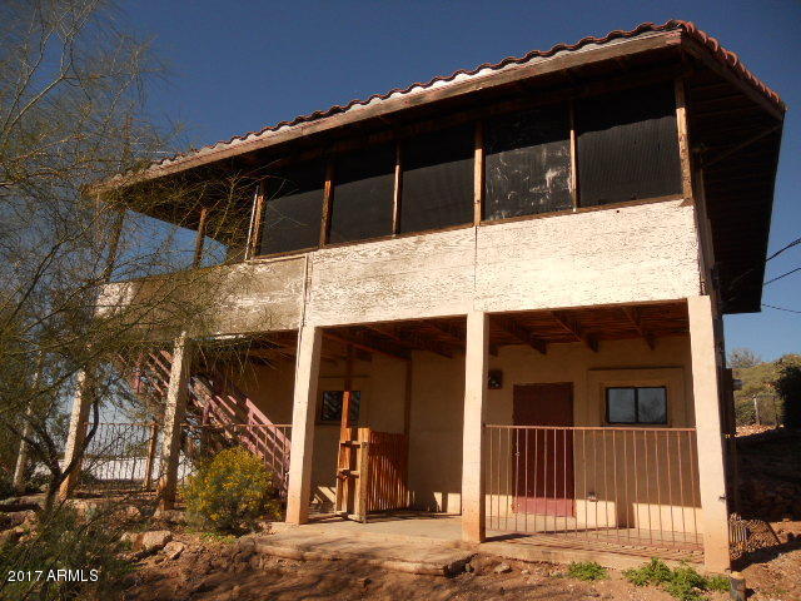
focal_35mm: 27
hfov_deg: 65.3
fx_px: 625
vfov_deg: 51.4
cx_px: 400
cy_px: 300
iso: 80
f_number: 3.2
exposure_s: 1/1250
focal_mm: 4.9
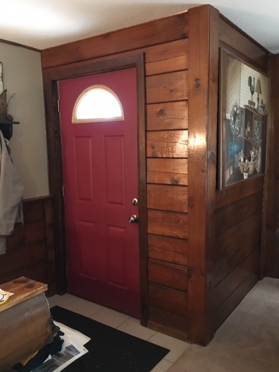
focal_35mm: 30
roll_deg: +3.1
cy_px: 189
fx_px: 323
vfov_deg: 60.0
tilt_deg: -8.1
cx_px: 143
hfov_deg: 46.8
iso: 250
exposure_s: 1/15
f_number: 2.2
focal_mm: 4.15
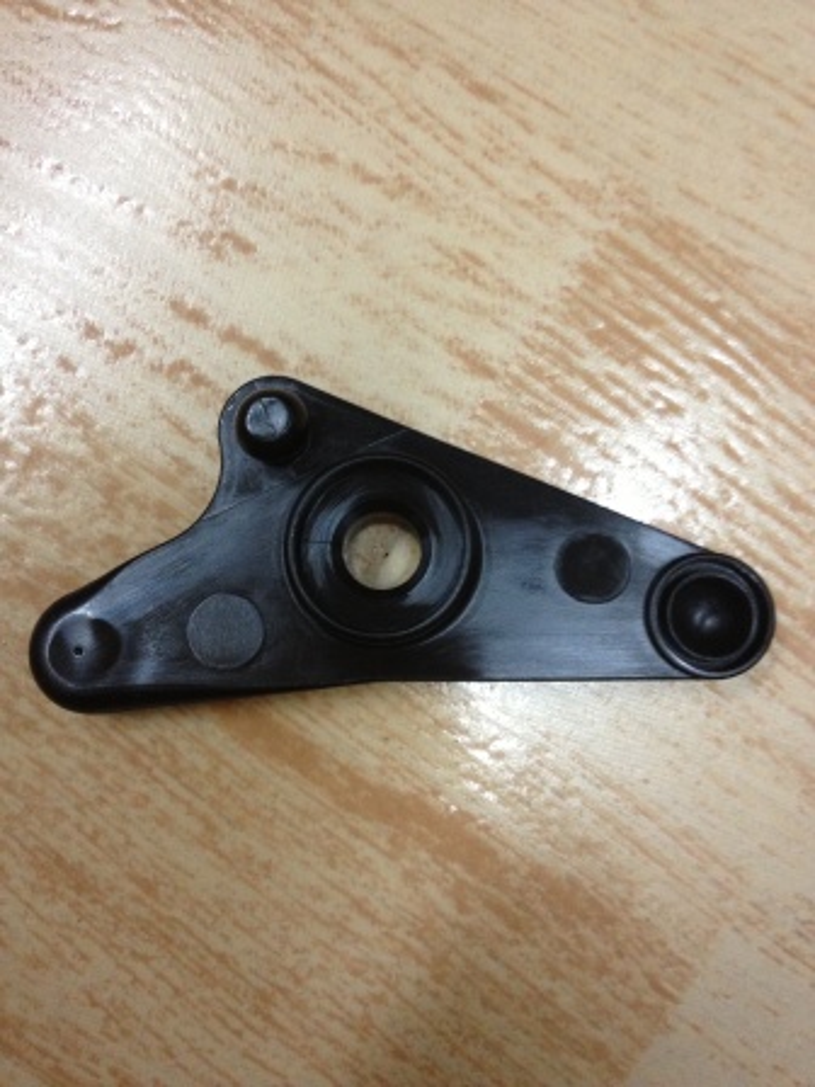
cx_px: 408
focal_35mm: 35
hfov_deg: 40.7
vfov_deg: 52.6
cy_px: 544
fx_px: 1099
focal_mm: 4.28
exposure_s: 1/20
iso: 250
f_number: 2.4
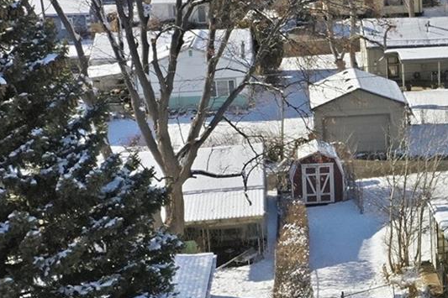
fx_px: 1045
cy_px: 143
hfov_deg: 21.7
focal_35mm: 84
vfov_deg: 16.3
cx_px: 592
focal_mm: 10.3
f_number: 8
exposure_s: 1/2000
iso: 800
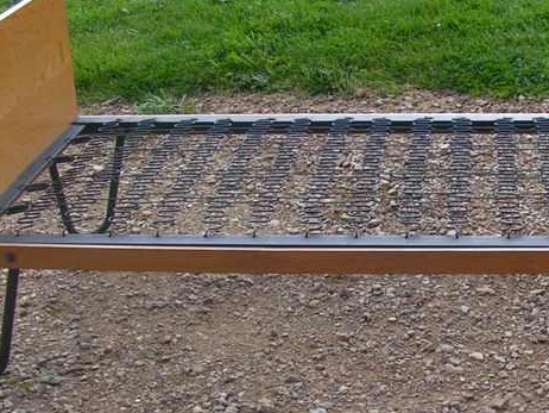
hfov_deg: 26.0
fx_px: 1174
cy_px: 283
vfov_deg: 19.8
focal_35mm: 74
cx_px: 417
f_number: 3.2
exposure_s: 1/200
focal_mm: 6
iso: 64
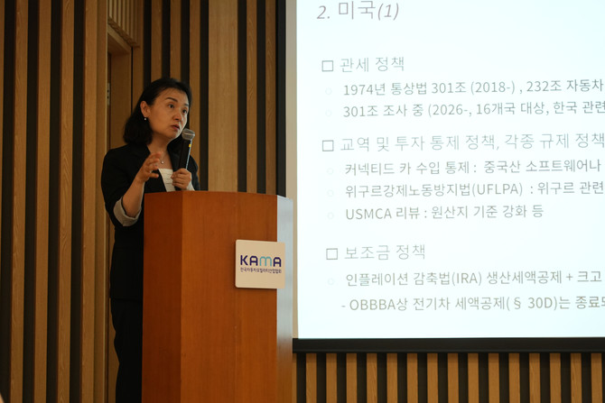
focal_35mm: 88
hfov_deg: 23.1
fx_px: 1479
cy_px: 202
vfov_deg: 15.5
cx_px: 302
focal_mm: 88
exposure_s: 1/125
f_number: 4.5
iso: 2000
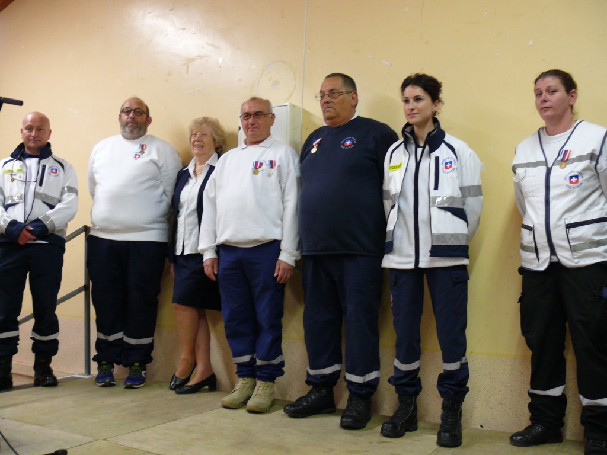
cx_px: 304
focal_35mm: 37
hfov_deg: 50.1
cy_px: 228
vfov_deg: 38.7
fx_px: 649
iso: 200
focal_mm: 7.7
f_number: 2.8
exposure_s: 1/15
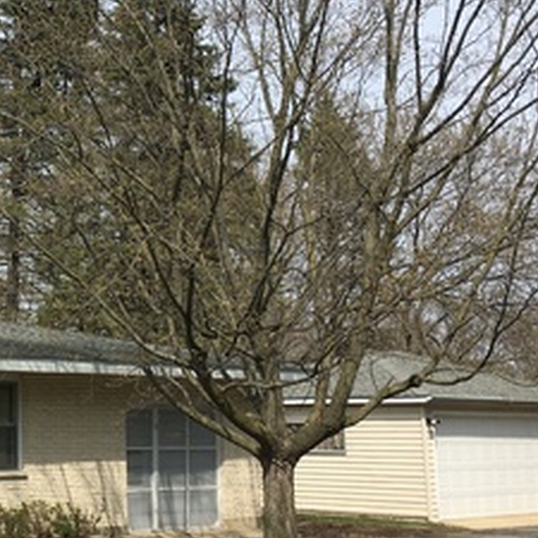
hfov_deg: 22.3
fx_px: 1284
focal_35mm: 73
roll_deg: -0.2
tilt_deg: +8.2
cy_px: 225
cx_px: -62
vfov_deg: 23.6
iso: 25
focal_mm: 4.15
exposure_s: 1/1789
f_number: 2.2
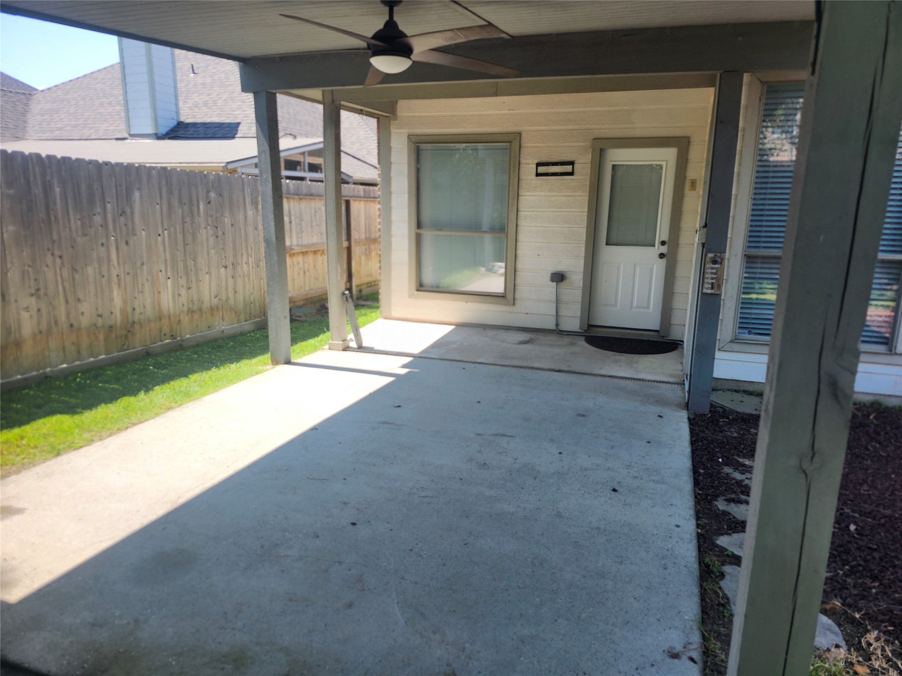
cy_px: 338
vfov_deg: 58.9
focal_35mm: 23
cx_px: 451
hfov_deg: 73.9
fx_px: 599
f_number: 1.8
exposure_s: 1/515
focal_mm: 5.54
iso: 25
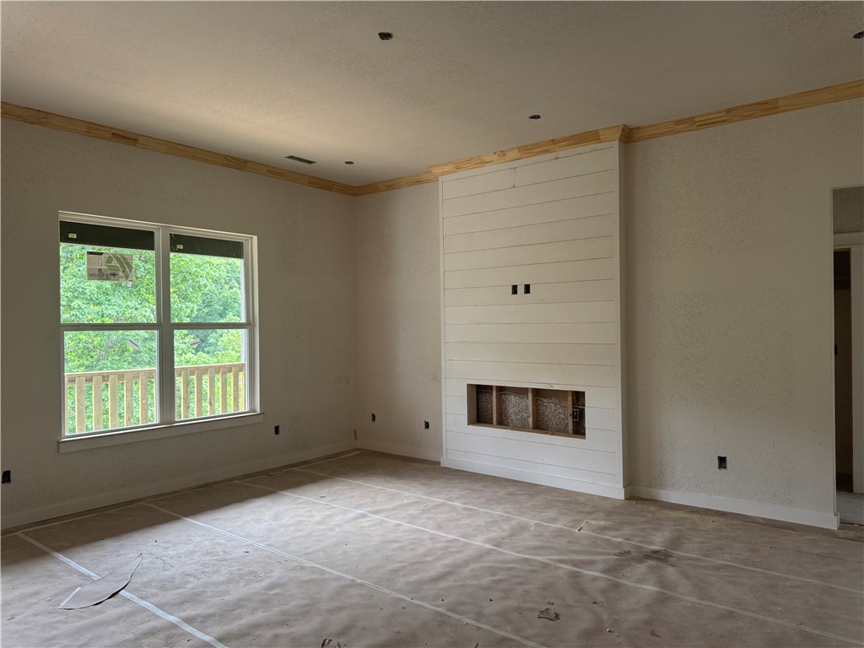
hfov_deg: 71.6
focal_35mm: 24
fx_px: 599
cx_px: 432
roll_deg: +0.5
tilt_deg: -0.2
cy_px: 324
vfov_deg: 56.8
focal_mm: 6.76
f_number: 1.78
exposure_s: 1/121
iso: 160
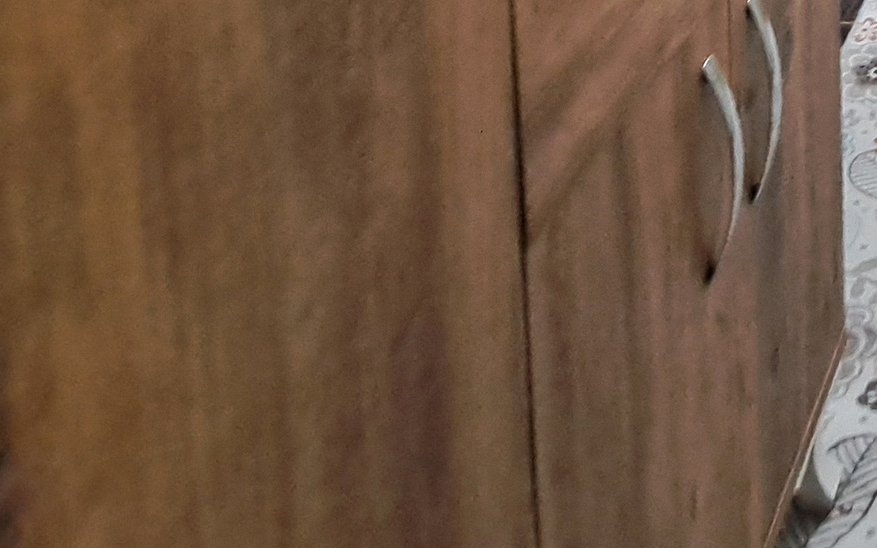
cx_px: 1144
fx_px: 1171
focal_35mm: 49
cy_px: -497
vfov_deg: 18.8
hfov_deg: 31.5
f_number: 2.2
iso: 200
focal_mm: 1.74
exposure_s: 1/25
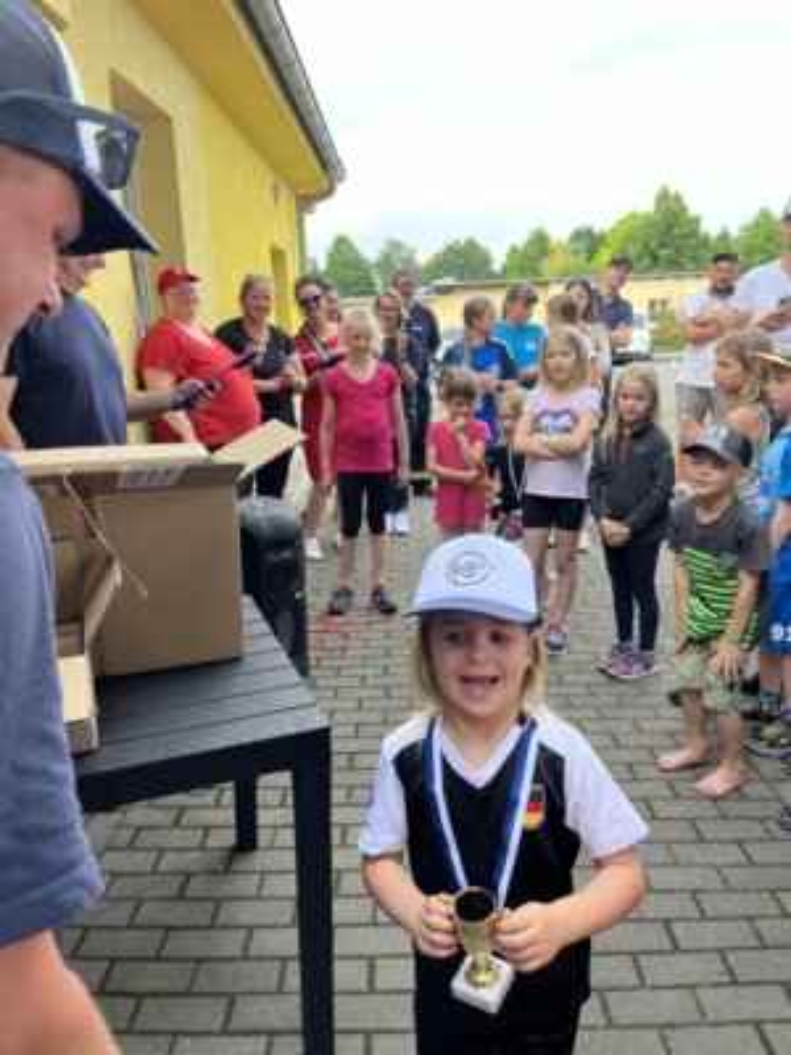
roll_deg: +3.2
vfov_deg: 67.3
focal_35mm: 26
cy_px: 528
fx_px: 792
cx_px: 396
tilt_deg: -15.3
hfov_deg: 53.1
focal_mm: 5.1
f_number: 1.6
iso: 40
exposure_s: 1/164
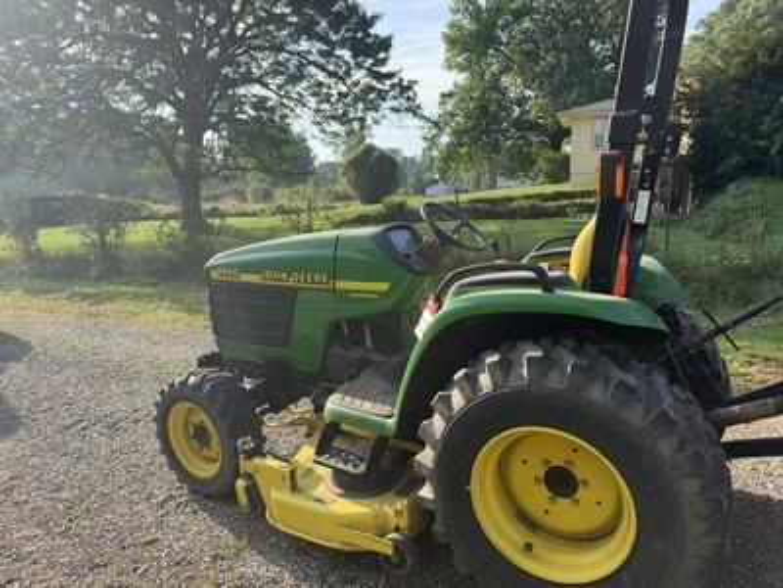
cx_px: 392
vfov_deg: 56.8
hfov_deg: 71.6
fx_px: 543
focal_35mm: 24
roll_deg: -1.1
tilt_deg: -7.4
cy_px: 294
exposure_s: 1/2053
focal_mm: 6.76
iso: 100
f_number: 1.78
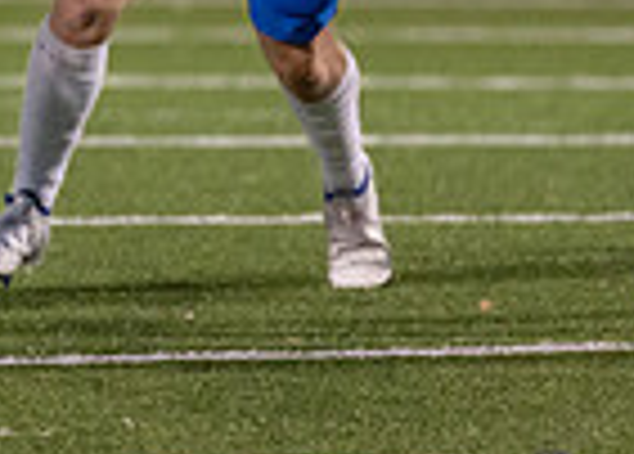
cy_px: -153
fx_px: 21718
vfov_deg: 1.2
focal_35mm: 1205
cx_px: -441
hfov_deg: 1.7
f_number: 2.8
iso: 2000
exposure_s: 1/1000
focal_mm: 200
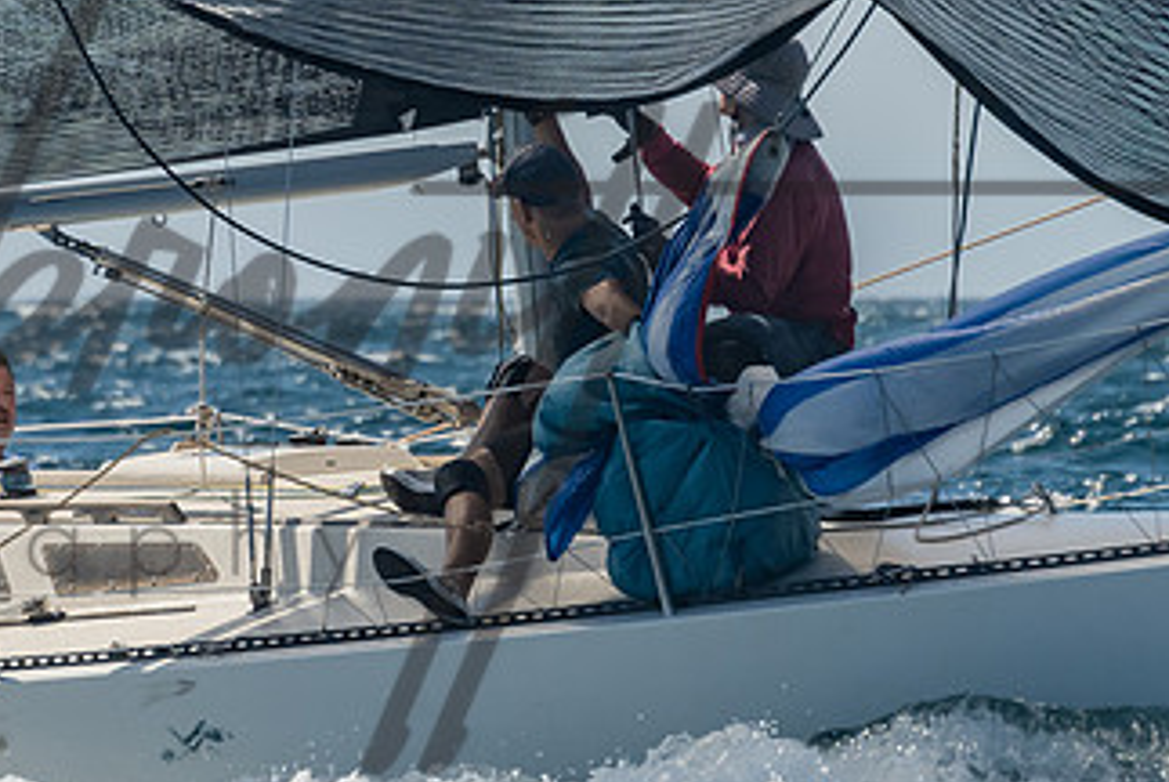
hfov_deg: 2.9
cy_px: 169
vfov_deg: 1.9
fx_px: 23173
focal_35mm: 713
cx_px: 293
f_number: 6.3
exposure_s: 1/800
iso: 160
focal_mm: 190
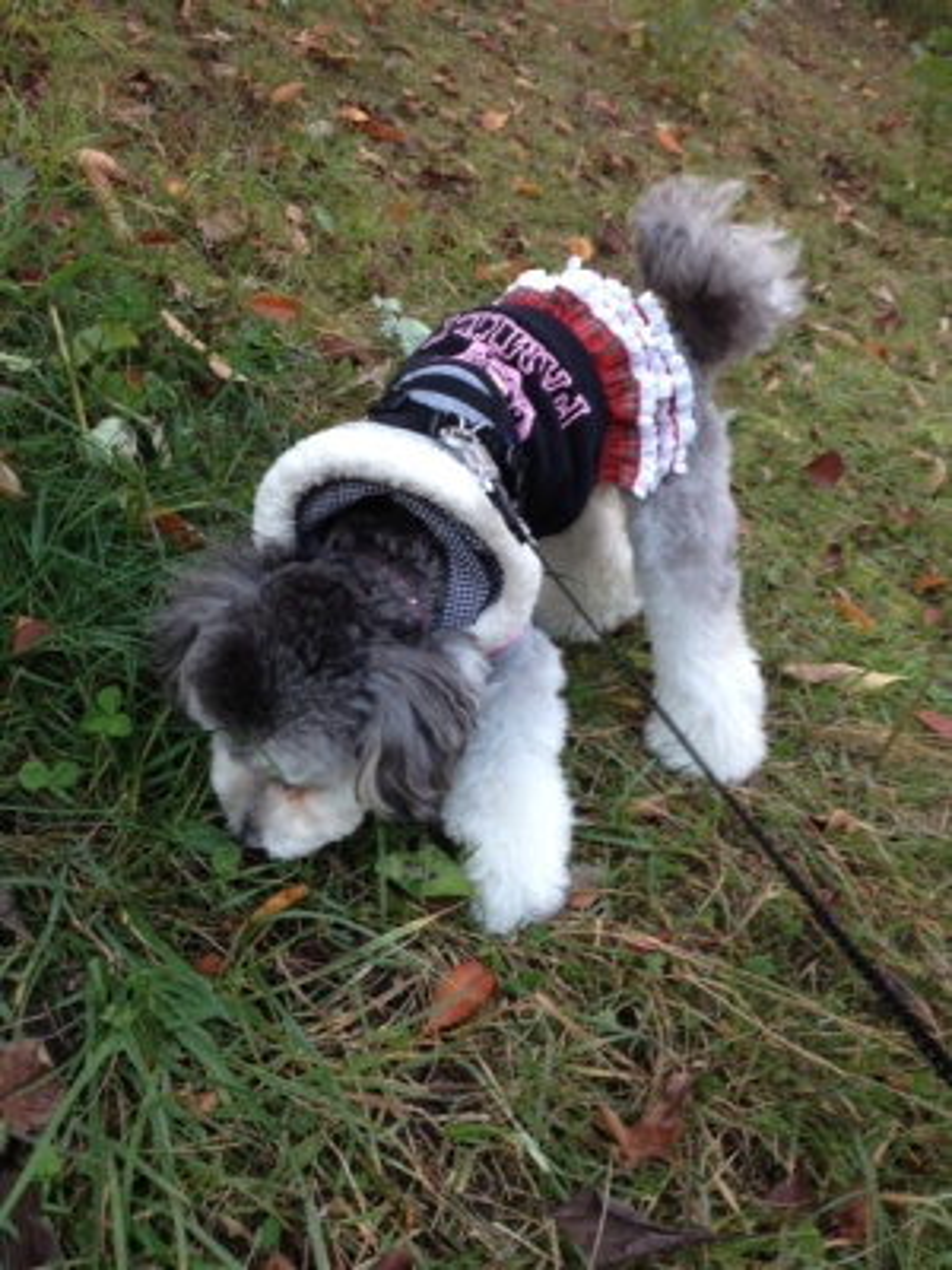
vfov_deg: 52.6
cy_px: 635
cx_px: 476
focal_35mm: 35
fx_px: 1283
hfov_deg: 40.7
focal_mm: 4.28
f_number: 2.4
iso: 50
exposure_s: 1/24
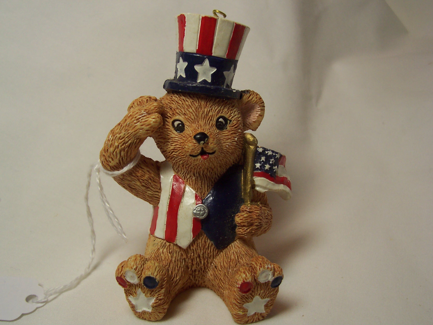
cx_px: 216
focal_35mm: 37
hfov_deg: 50.1
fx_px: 463
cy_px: 162
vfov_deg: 38.7
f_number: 2.8
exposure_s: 1/90
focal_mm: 5.6
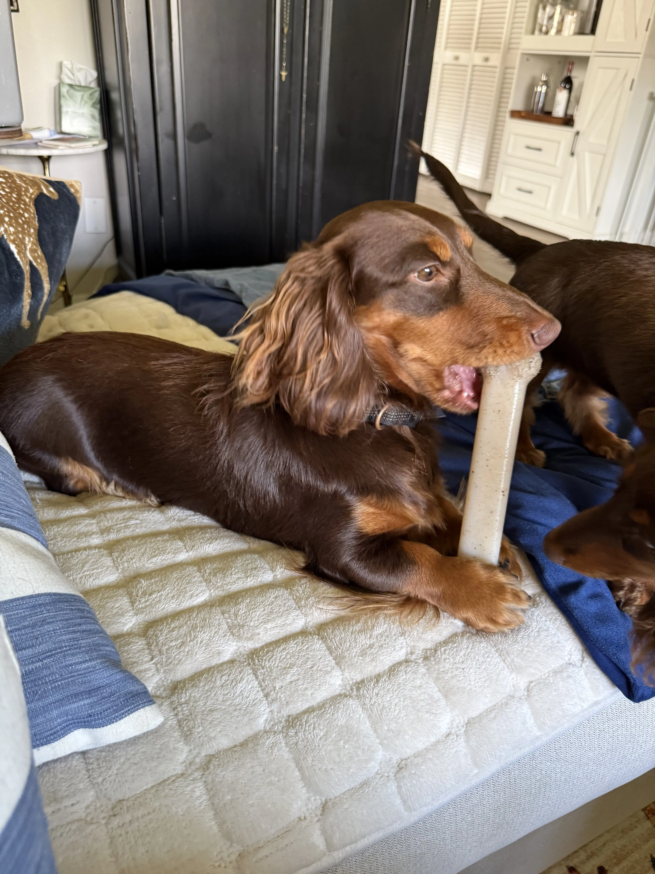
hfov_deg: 56.8
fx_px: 606
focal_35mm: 24
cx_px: 328
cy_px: 437
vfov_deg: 71.6
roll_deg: -6.1
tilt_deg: -30.1
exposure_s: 1/60
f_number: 1.78
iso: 250
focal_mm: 6.76
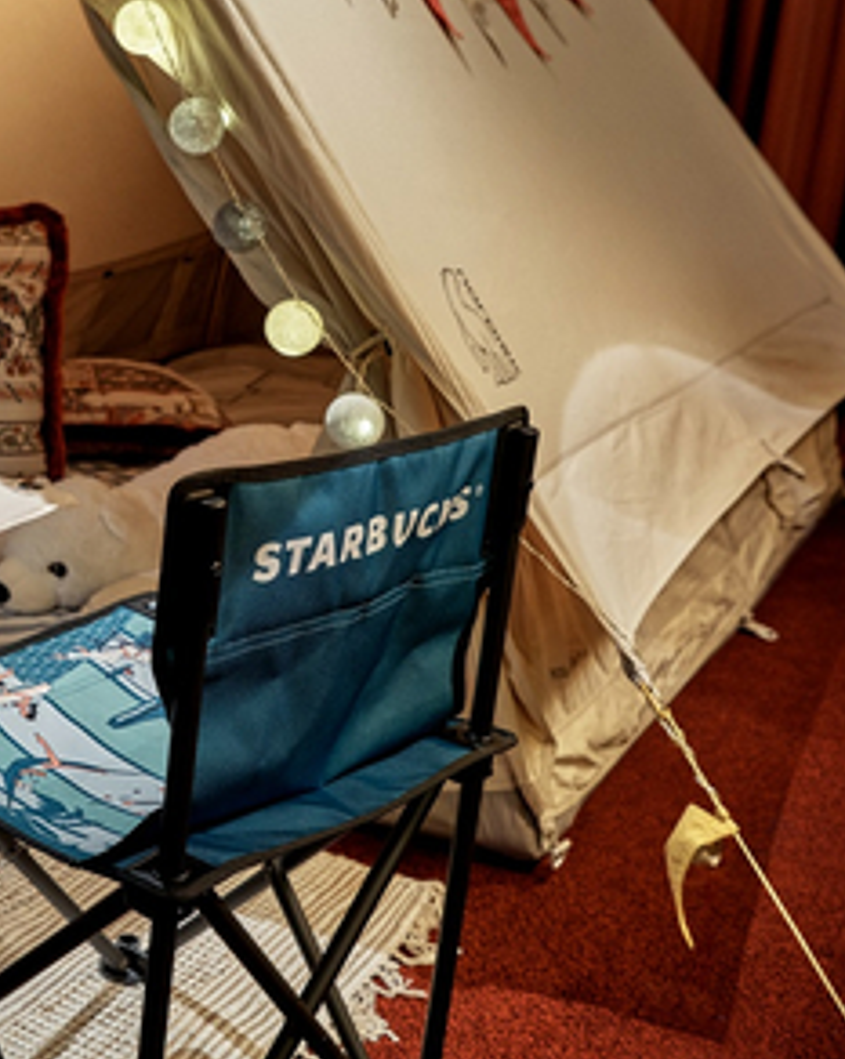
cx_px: -5
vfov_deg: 34.7
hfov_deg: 26.5
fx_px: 1691
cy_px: 423
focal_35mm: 54
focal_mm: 30
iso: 320
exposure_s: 1/4
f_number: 5.6
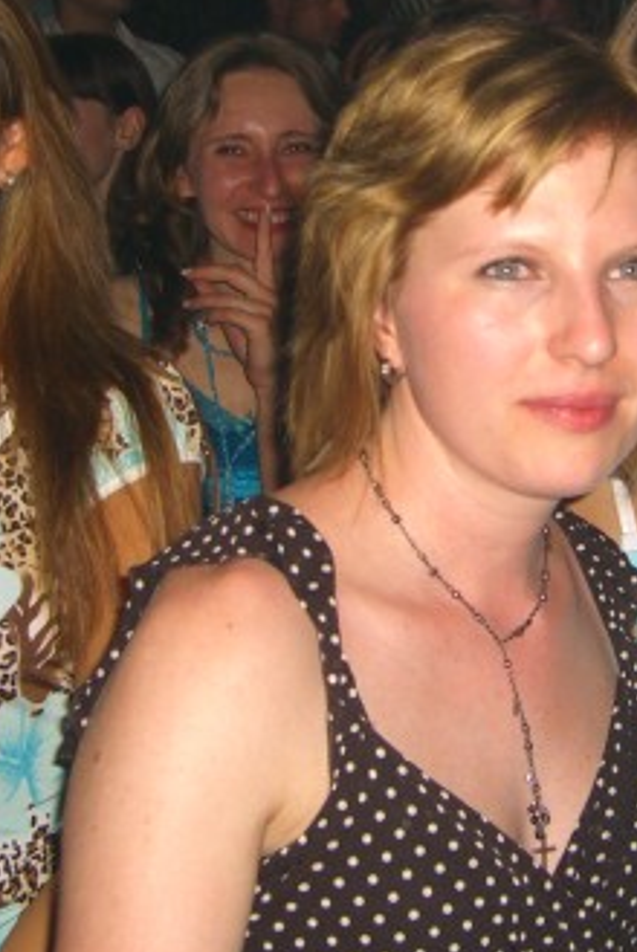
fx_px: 1907
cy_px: 318
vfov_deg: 27.9
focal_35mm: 72
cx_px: 515
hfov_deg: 18.8
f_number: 2.8
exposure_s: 1/60
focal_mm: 7.9
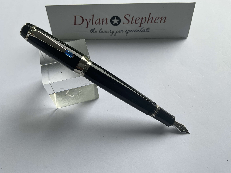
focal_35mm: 29
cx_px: 116
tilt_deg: -58.2
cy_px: 86
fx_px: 194
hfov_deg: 61.7
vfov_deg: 48.2
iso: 25
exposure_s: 1/122
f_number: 1.8
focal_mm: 3
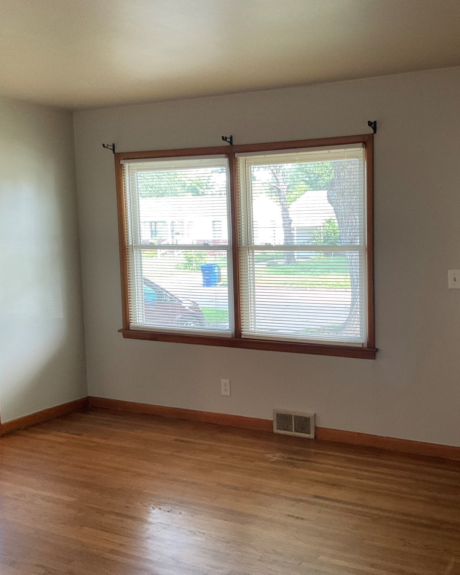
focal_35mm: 38
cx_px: 333
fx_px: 647
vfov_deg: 47.9
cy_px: 287
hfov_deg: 38.4
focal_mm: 3
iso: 200
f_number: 1.8
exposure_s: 1/60
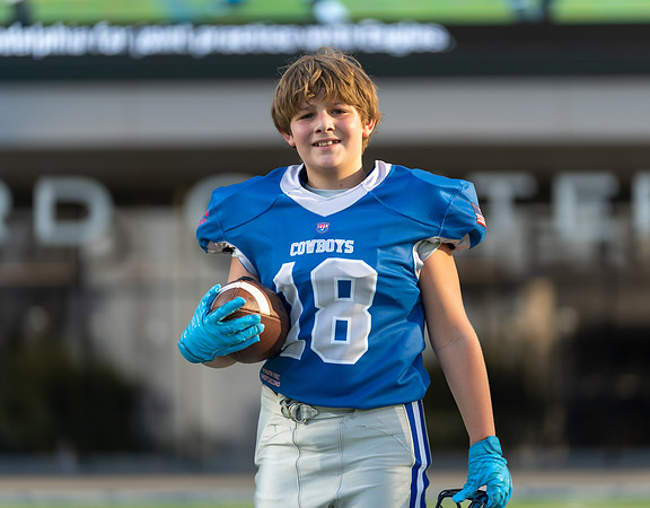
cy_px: 254
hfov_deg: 10.6
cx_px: 335
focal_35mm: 184
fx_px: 3512
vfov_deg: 8.3
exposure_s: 1/640
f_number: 2.8
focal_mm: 151
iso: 100
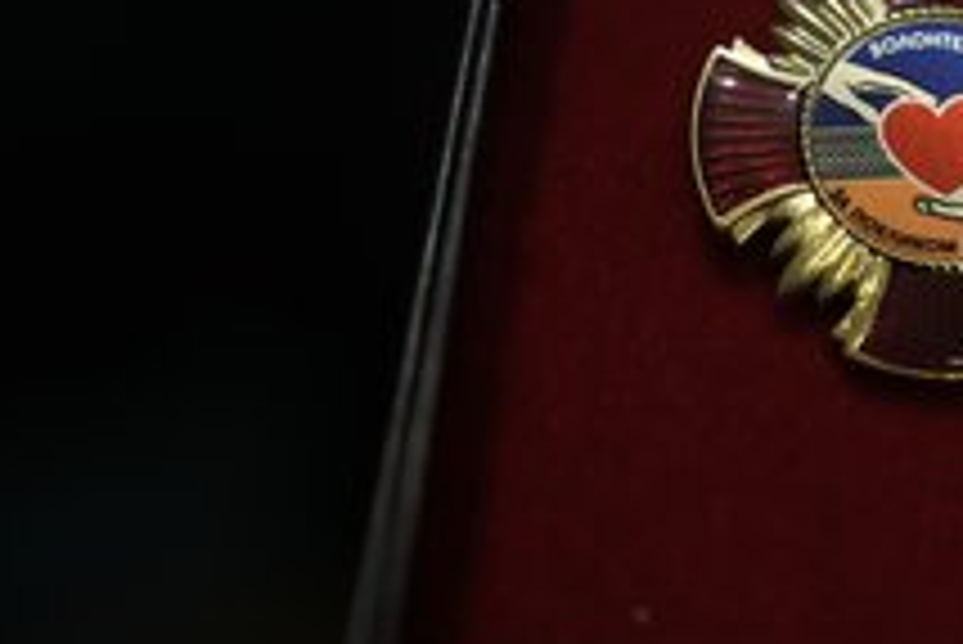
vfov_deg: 11.6
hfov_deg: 17.1
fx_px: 3159
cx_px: 882
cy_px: 142
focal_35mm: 118
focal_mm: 63
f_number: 2.8
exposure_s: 1/80
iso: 1600
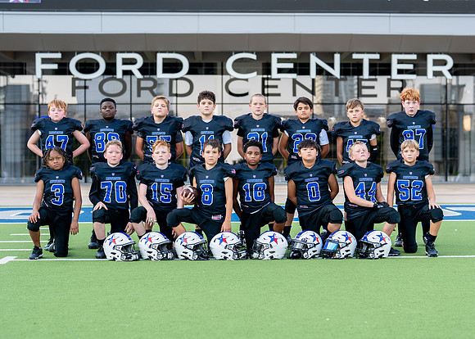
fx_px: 947
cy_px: 188
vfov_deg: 20.3
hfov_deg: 28.1
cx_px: 260
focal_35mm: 70
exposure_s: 1/800
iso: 200
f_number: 2
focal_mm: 50
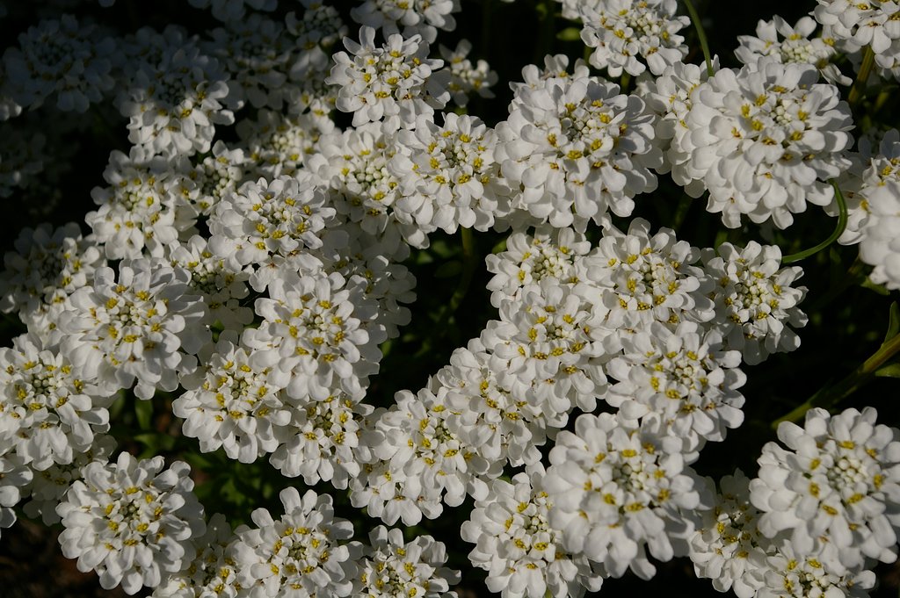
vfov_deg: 18.2
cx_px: 450
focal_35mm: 75
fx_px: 1873
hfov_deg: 27.0
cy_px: 299
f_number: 8
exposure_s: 1/750
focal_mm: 50
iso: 200
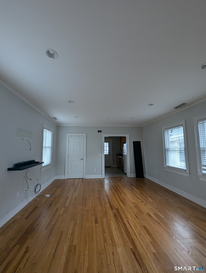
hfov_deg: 90.1
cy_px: 136
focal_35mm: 13
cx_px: 103
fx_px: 103
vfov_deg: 106.1
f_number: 2.2
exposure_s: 1/103
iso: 164
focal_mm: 1.95
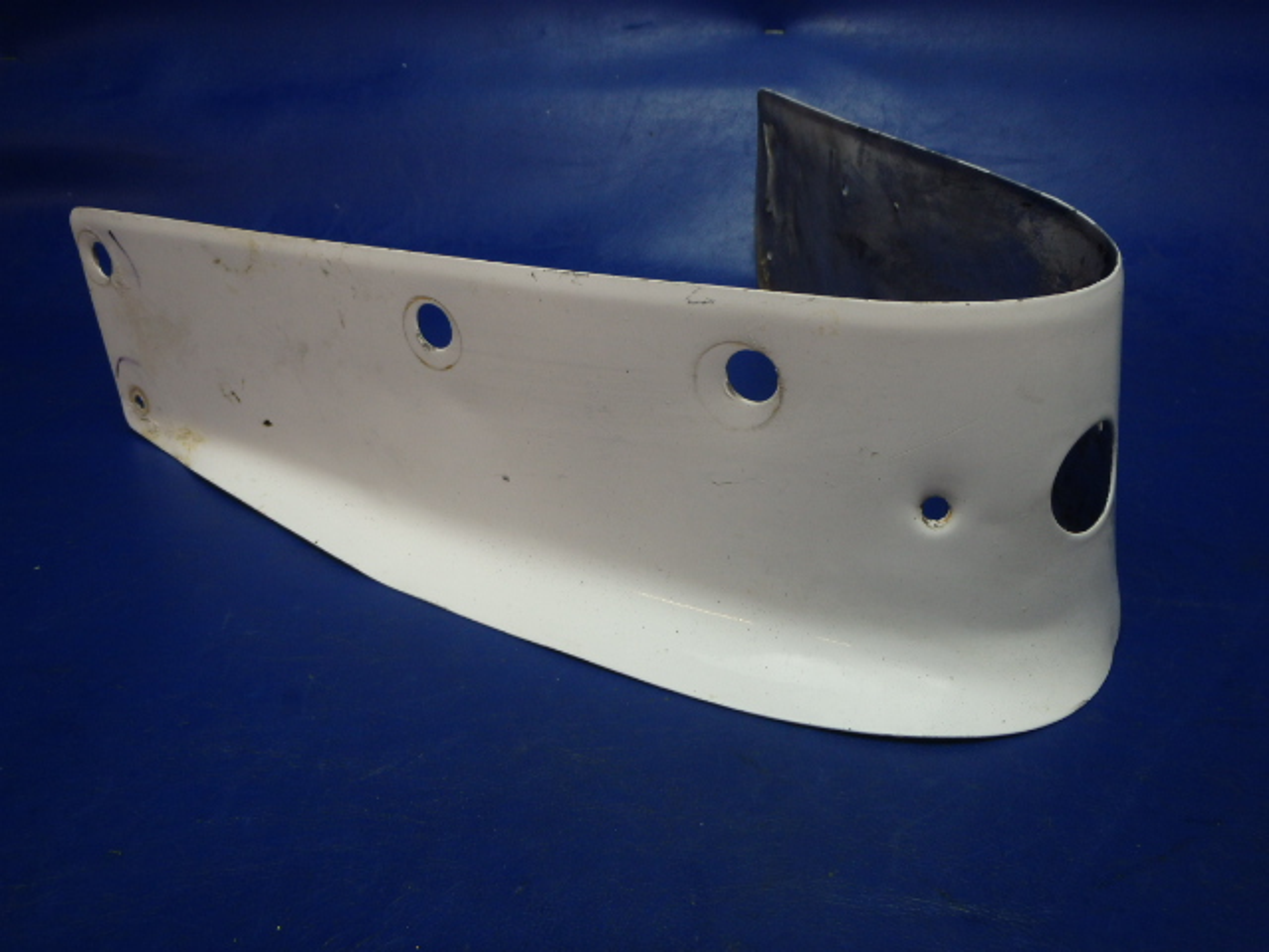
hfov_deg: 63.4
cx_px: 634
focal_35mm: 28
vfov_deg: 49.7
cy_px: 476
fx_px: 1026
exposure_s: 1/50
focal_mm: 5
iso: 200
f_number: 3.9
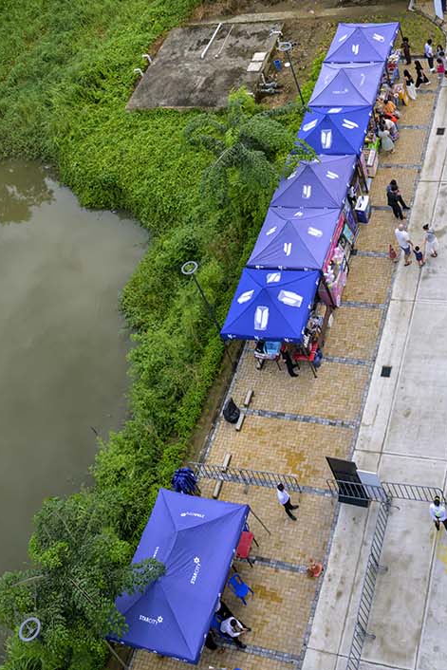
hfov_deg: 26.4
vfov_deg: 37.3
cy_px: 121
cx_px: 270
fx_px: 949
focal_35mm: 51
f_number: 8
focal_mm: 25
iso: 500
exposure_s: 1/250
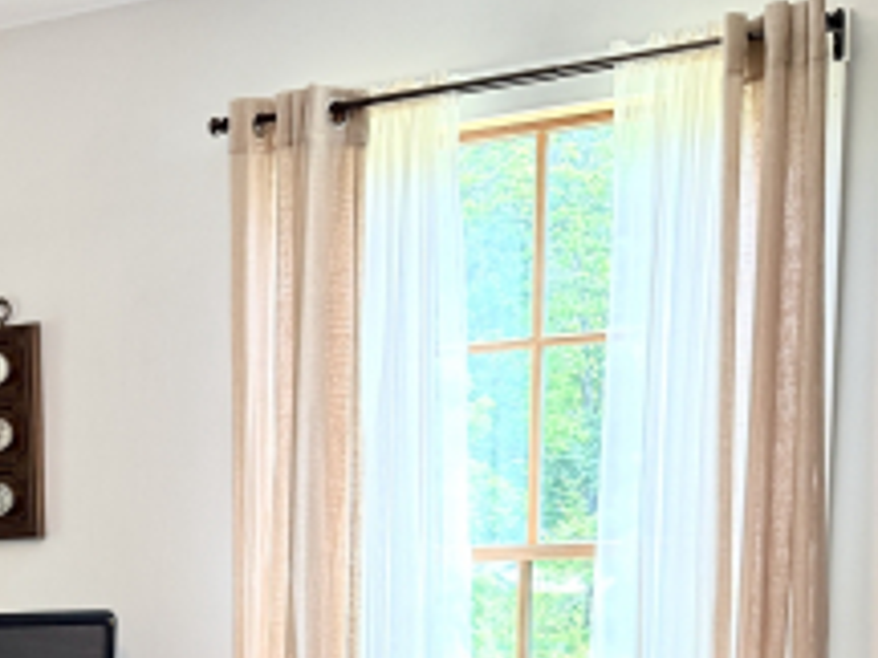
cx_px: -132
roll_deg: +2.1
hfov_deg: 24.3
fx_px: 1877
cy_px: 853
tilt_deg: -9.5
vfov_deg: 18.5
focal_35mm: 74
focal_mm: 6.76
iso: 250
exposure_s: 1/60
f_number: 1.78
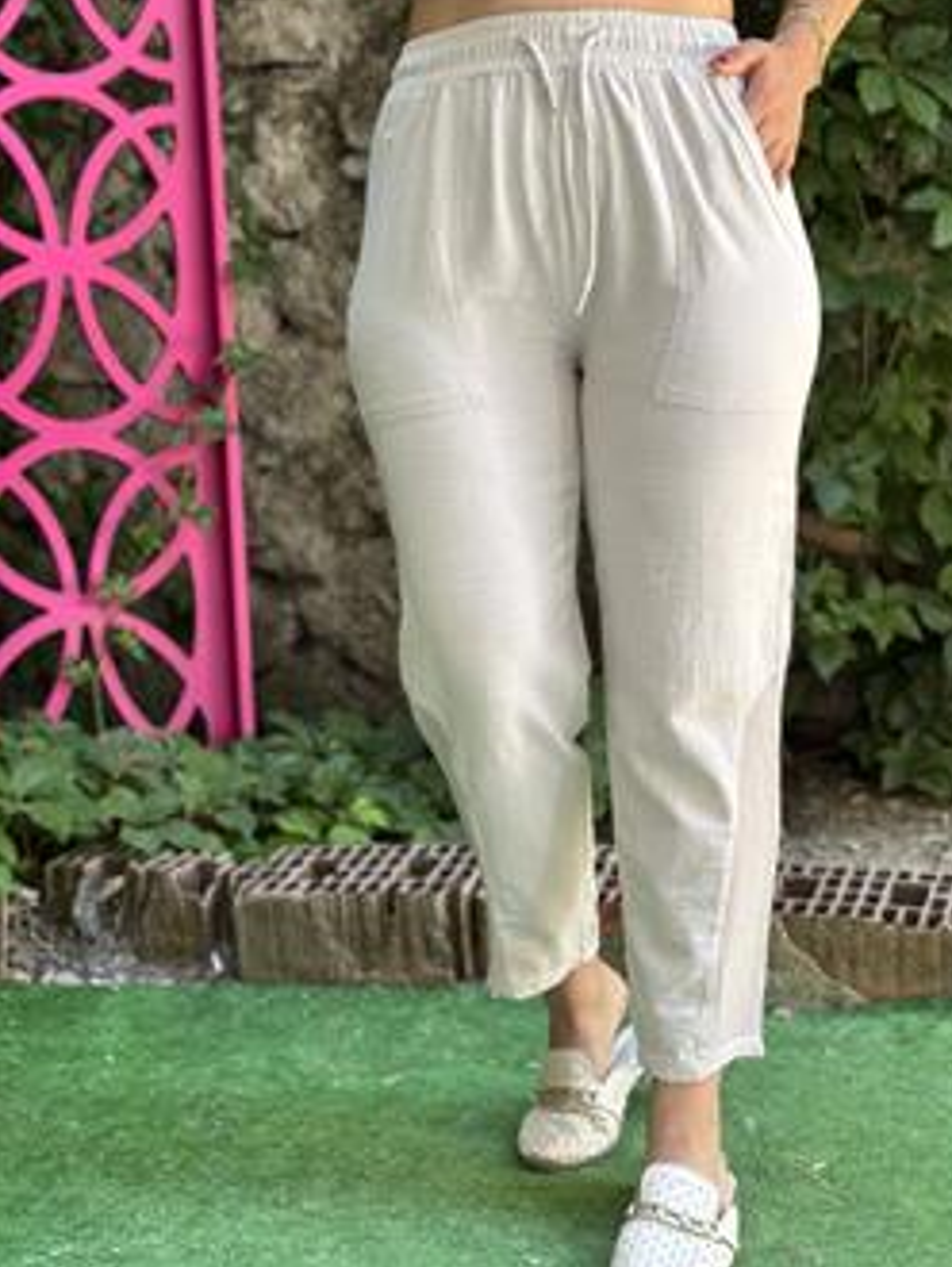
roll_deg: +0.8
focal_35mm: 60
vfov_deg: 32.1
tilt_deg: -5.9
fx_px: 2197
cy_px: 562
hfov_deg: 24.4
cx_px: 591
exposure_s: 1/126
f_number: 1.78
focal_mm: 6.76
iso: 50
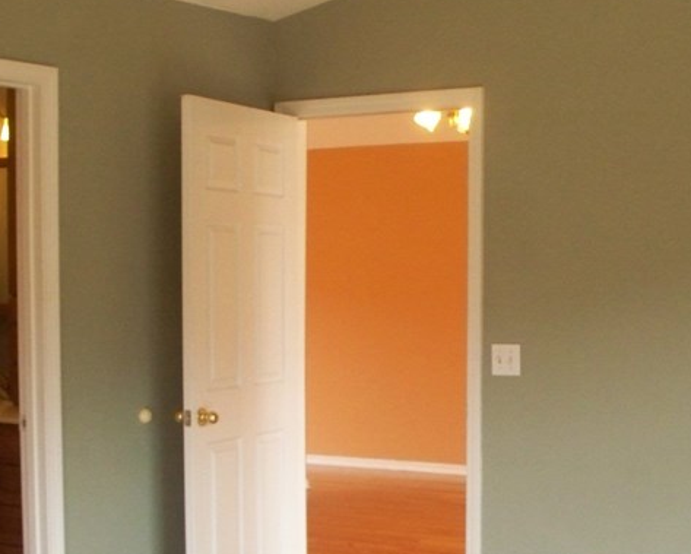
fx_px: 1555
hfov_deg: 24.9
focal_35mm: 76
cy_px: 401
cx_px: 467
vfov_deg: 20.1
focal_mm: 7.54
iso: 320
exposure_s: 1/60
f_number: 2.8
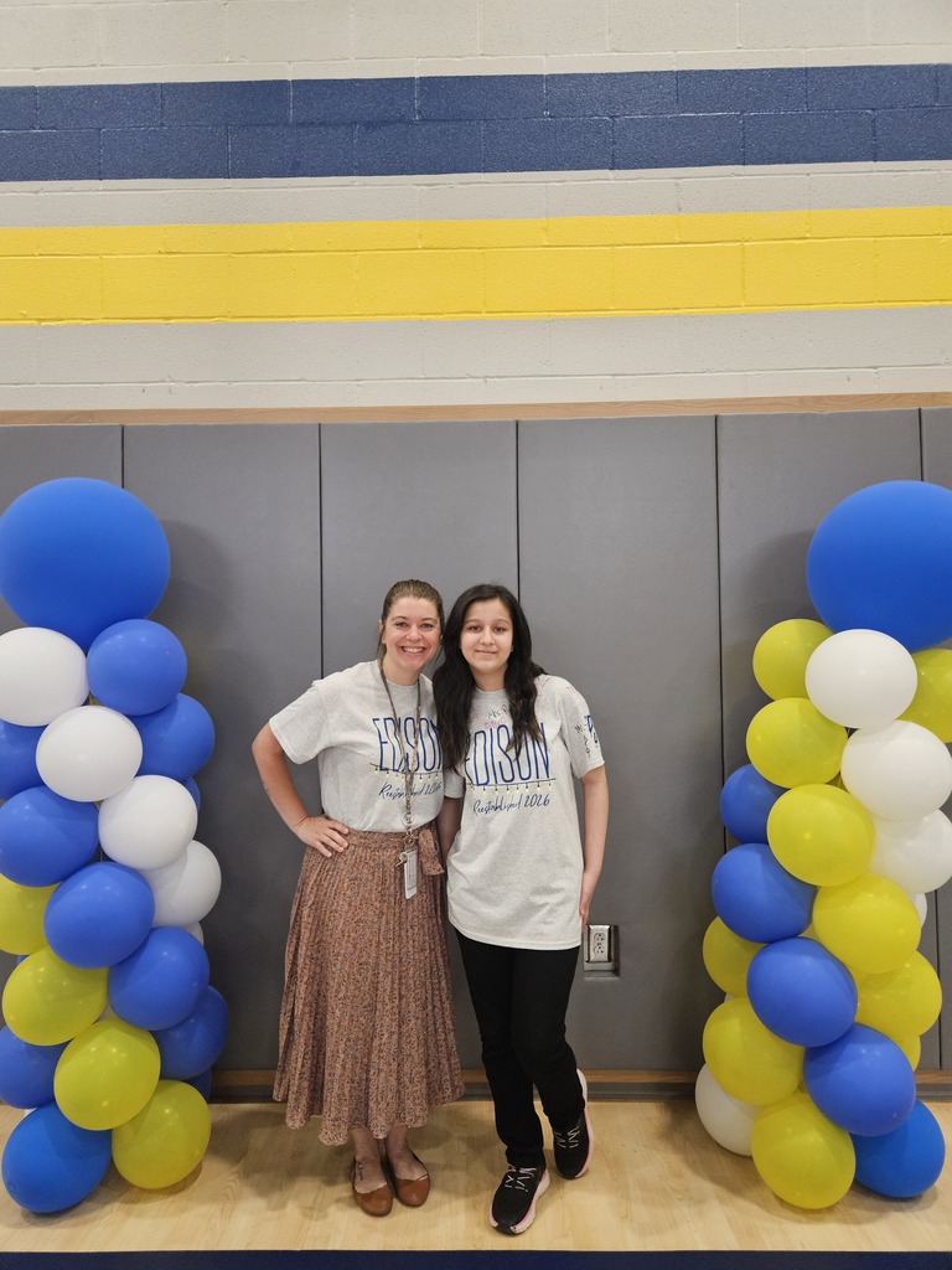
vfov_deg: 73.9
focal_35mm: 23
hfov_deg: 58.9
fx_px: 843
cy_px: 635
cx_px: 476
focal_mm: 5.4
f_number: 1.8
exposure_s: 1/240
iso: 400
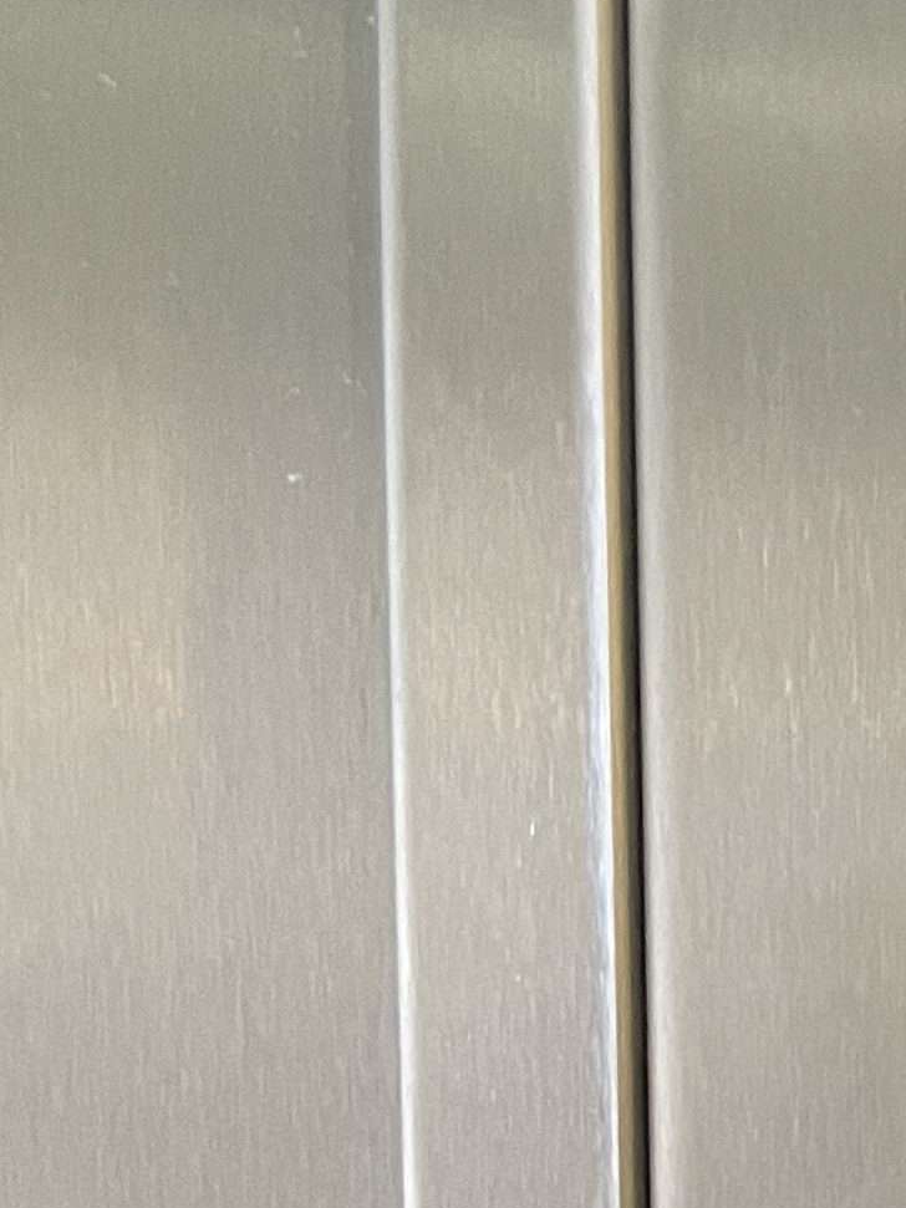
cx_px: 1852
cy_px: 2002
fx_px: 3770
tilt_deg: -4.6
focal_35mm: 108
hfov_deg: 12.1
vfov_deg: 16.1
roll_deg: -0.7
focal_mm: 4.2
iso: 320
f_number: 1.6
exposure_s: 1/33
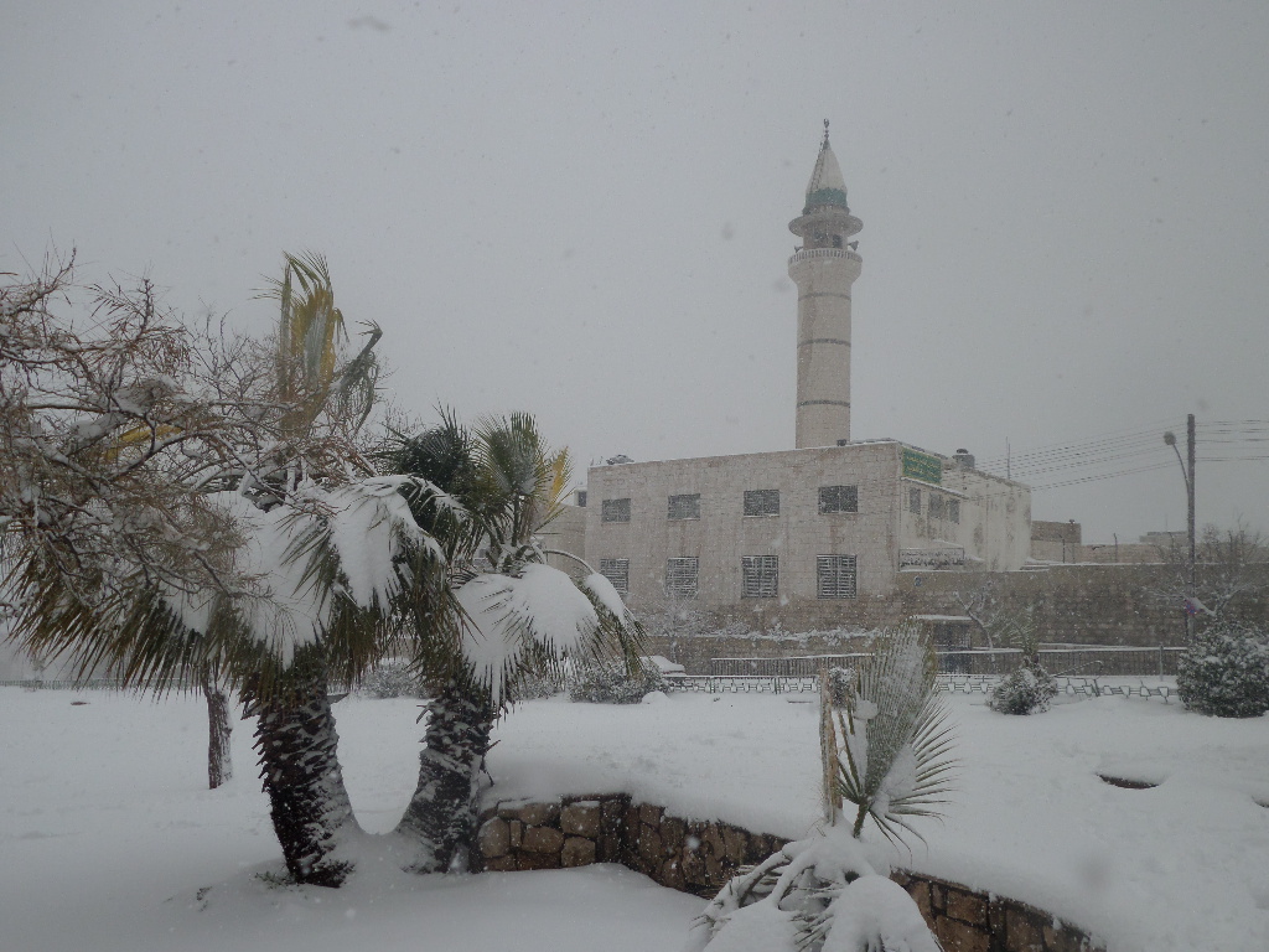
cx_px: 634
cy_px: 476
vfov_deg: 44.2
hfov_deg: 56.8
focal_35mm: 32
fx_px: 1173
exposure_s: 1/750
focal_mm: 5.8
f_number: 3.5
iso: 80
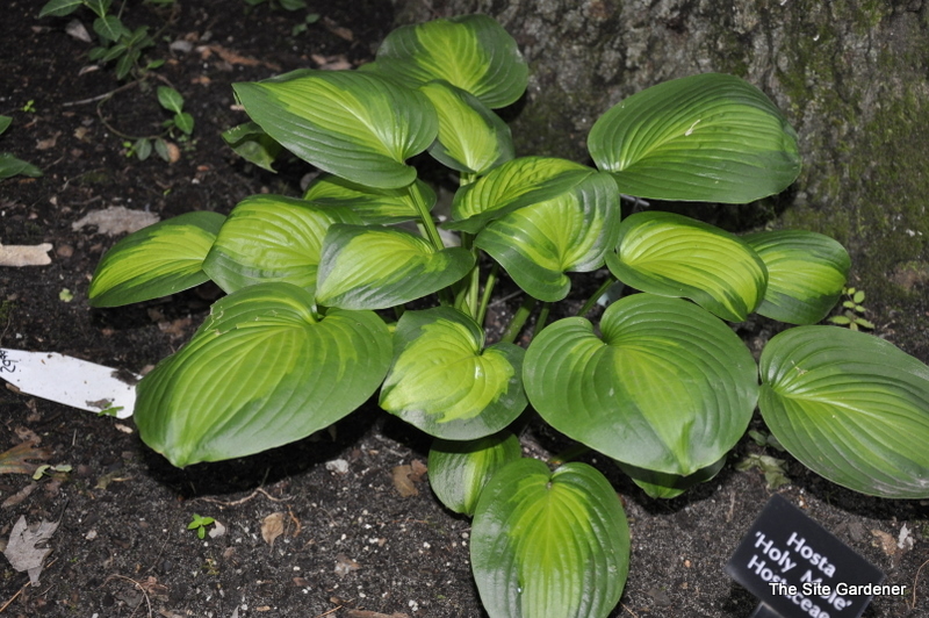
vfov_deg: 21.5
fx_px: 1624
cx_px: 464
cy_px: 309
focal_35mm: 63
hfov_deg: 31.9
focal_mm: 42
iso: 800
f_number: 4.8
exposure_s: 1/60
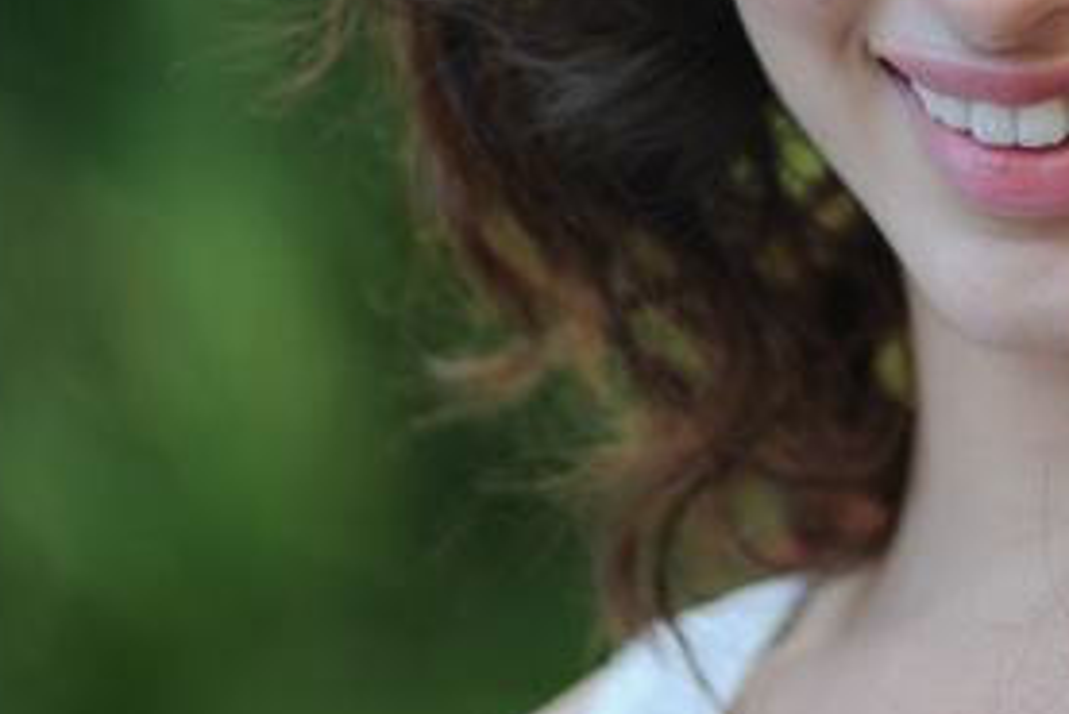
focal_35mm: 391
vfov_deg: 3.5
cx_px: 1169
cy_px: -151
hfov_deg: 5.3
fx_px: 11616
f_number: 3.5
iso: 400
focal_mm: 155
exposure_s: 1/250
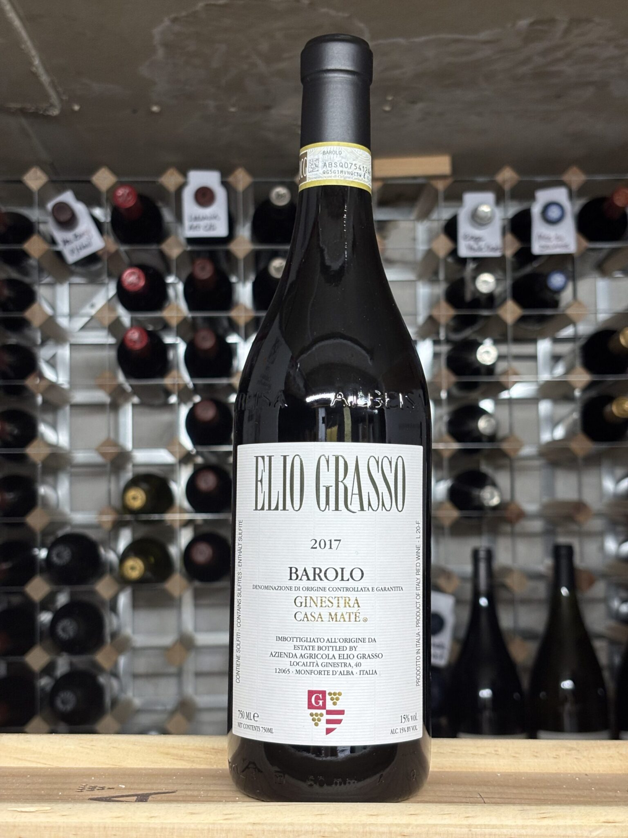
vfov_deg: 36.8
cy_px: 419
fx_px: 1258
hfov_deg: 28.0
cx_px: 314
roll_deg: +0.2
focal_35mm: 52
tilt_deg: +3.1
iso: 100
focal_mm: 5.96
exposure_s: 1/50
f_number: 1.6
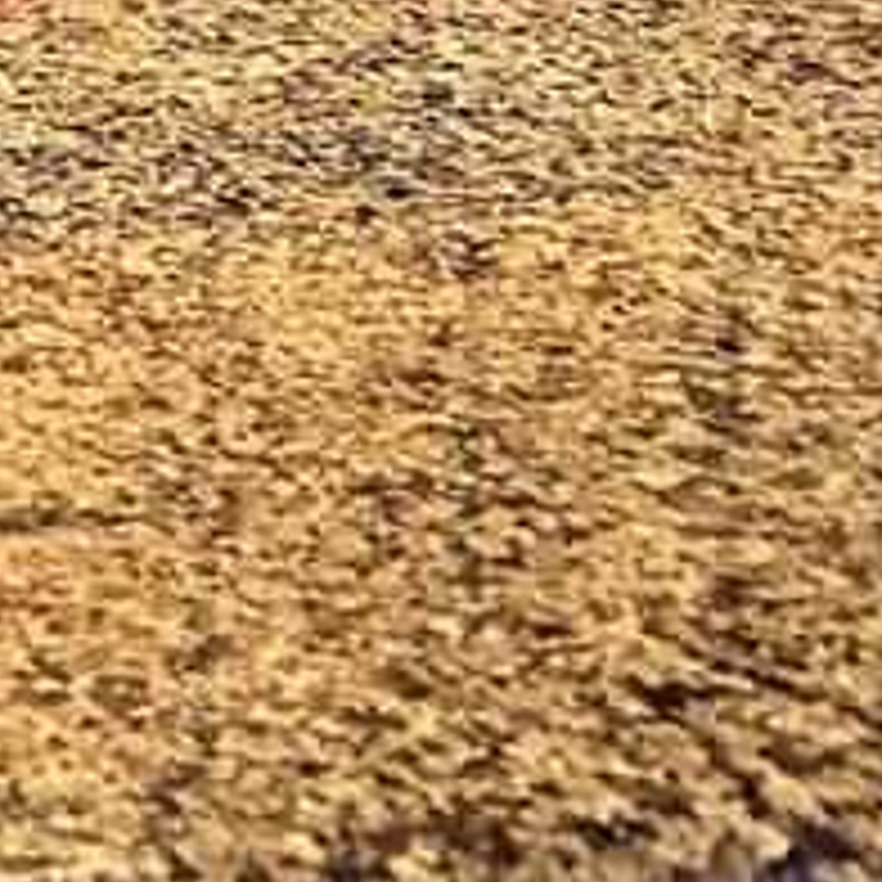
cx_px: -1156
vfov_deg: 14.1
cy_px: -662
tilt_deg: -3.8
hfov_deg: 12.6
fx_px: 3200
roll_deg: +1.2
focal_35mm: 111
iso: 500
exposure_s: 1/60
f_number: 1.78
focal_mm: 6.86
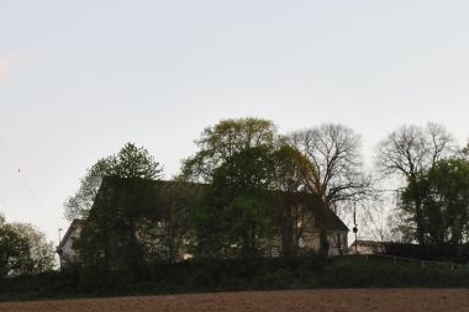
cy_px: 174
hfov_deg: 11.9
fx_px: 2214
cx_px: -72
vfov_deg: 8.1
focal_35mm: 170
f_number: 8
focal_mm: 42
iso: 200
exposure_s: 1/60
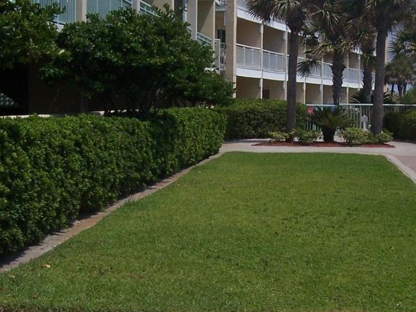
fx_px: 901
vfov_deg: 19.6
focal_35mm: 75
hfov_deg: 25.9
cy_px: 167
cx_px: 277
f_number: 5.6
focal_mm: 5.6
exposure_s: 1/1000
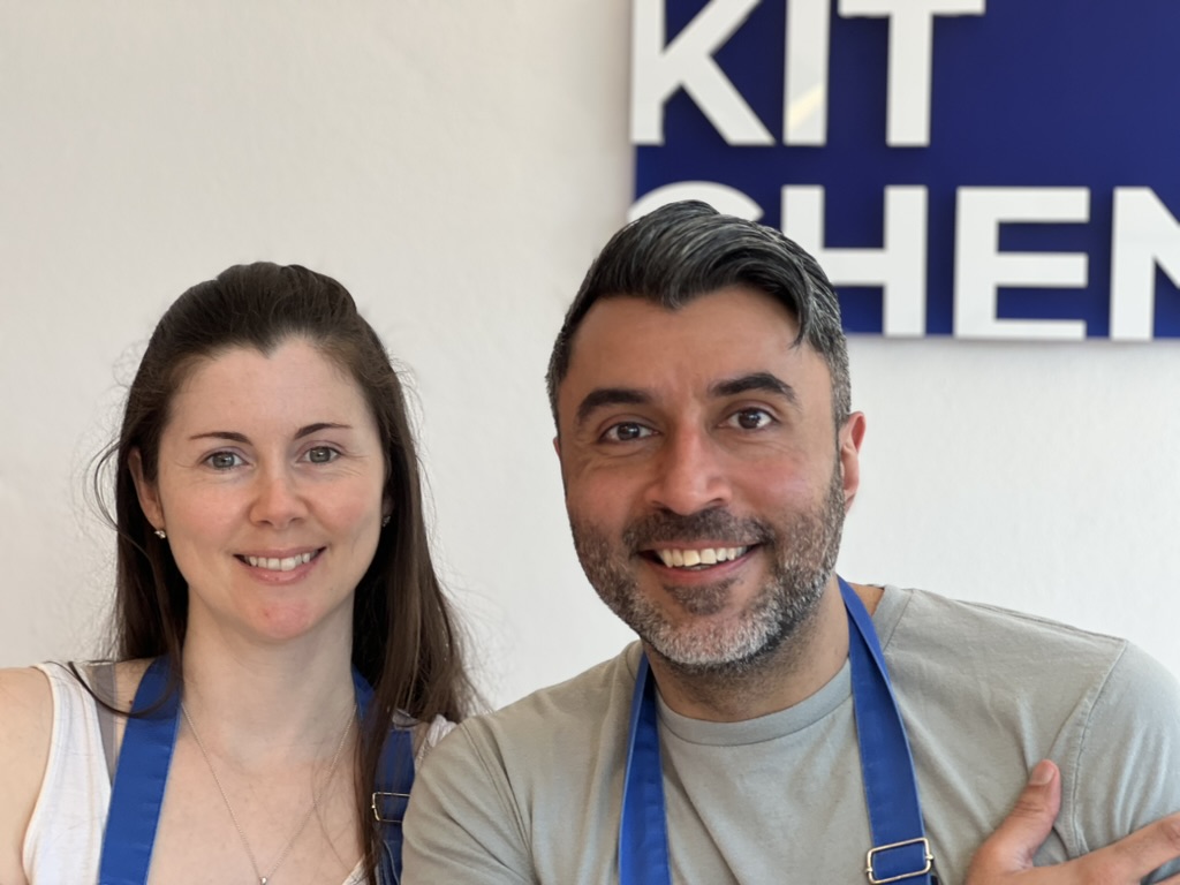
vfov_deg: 19.1
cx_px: 590
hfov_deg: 25.3
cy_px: 442
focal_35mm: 77
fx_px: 2625
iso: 50
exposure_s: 1/121
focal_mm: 9
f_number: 2.8
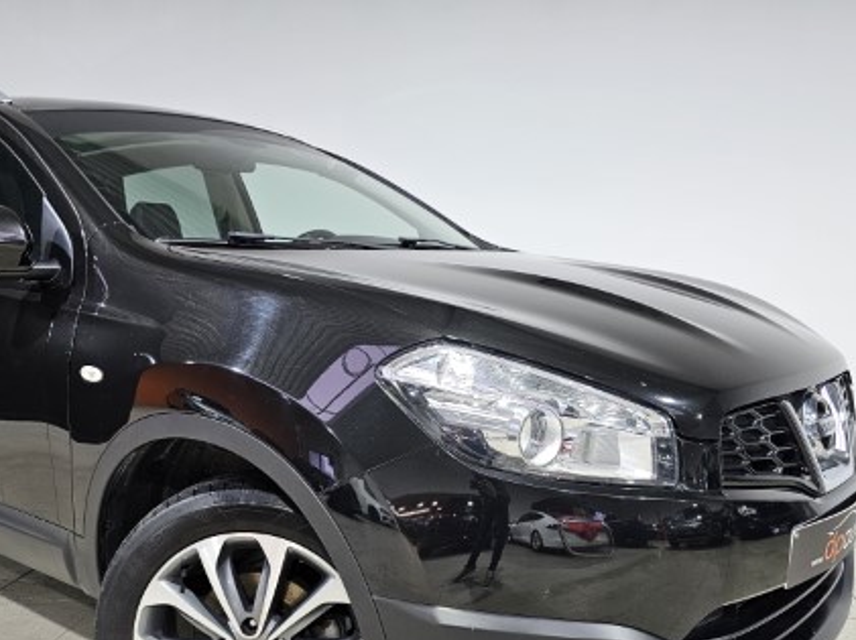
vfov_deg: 39.5
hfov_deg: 52.0
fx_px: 865
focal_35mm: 35
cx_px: 309
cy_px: 486
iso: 200
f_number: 1.7
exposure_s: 1/100
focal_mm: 6.3
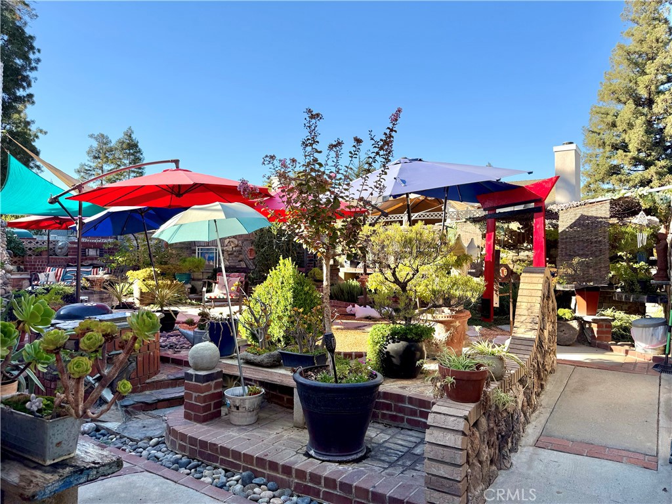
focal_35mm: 24
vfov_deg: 56.8
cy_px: 252
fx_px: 466
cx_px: 336
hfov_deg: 71.6
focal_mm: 6.76
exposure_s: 1/2232
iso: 80
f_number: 1.78
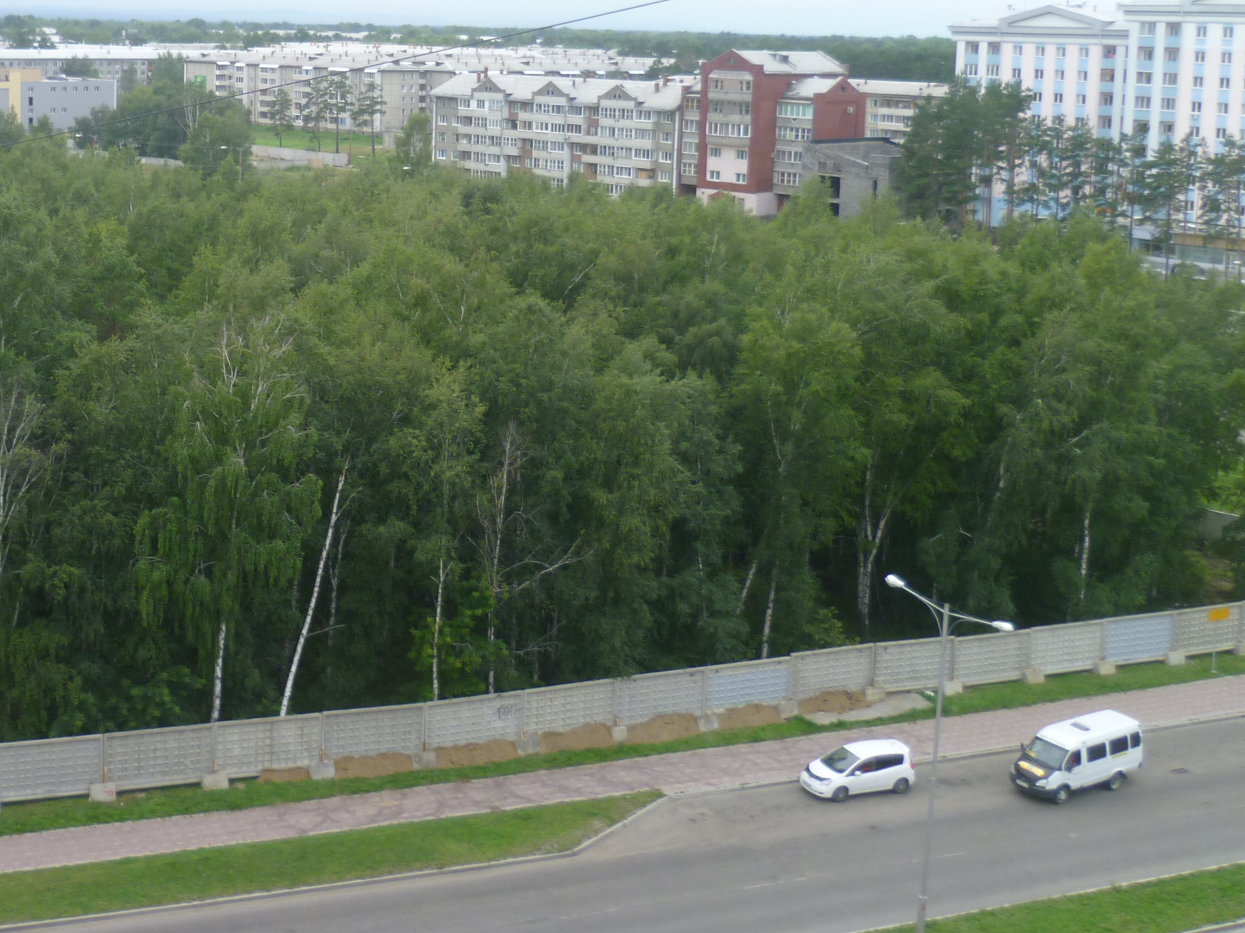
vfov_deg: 29.2
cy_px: 242
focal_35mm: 49
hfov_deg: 37.9
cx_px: 306
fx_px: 1762
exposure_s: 1/250
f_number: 2.8
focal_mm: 5
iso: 80
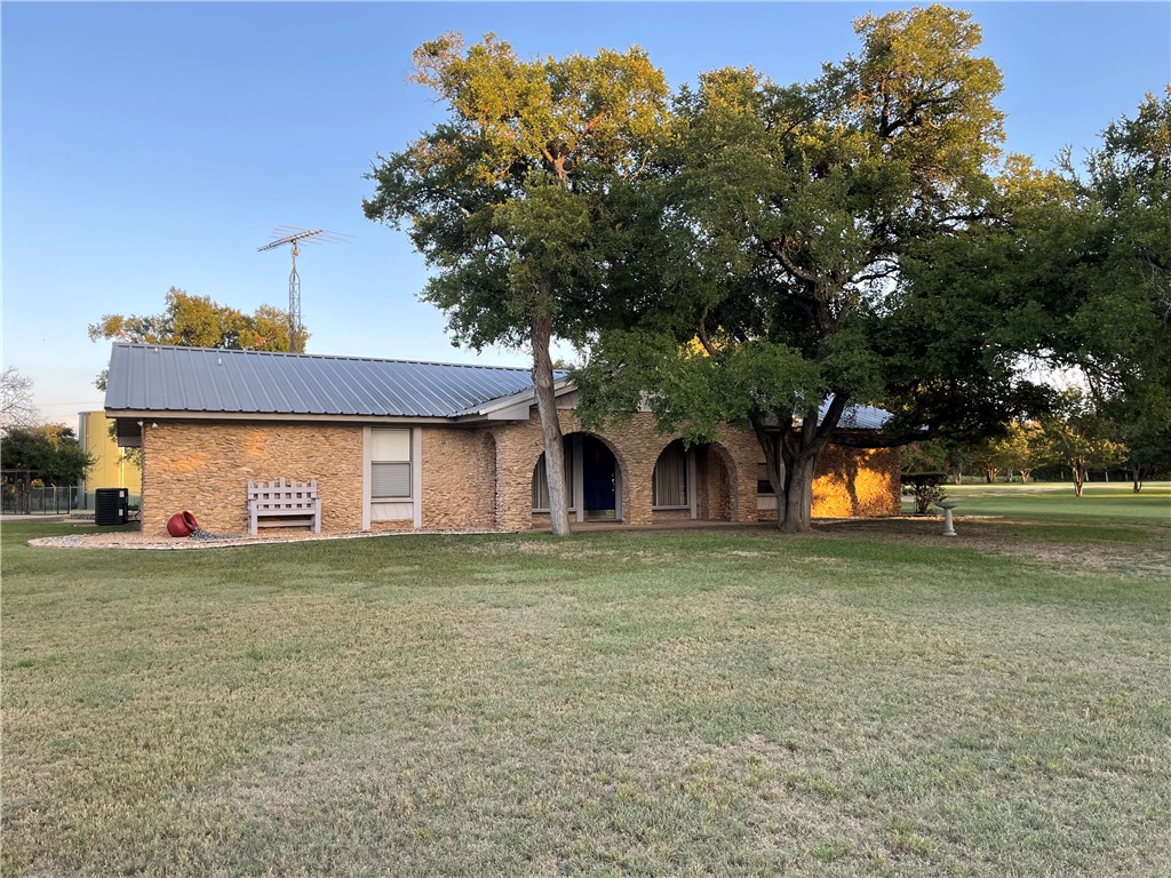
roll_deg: +0.4
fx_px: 880
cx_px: 586
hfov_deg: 67.3
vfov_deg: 53.1
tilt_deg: +3.4
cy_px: 439
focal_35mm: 26
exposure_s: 1/238
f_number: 1.6
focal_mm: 4.2
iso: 32
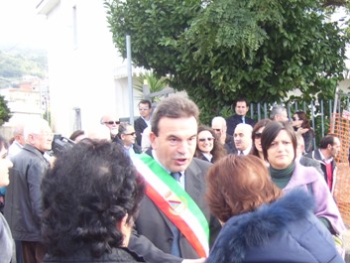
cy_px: 207
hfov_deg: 28.4
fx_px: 678
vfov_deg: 21.7
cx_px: 271
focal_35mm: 67
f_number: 2.7
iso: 80
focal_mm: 6
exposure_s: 1/125
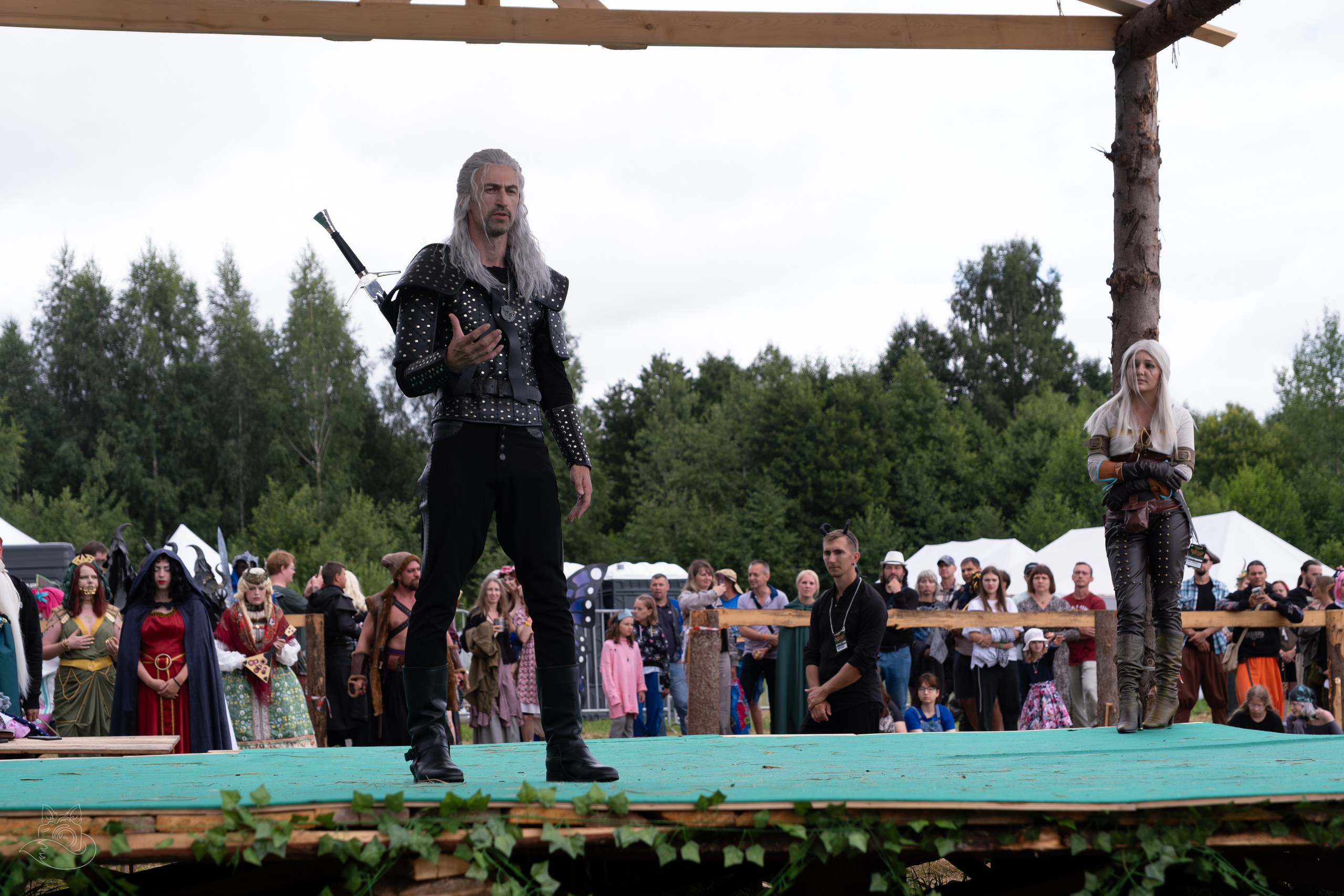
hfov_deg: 32.4
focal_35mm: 62
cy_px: 448
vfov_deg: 21.9
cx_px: 672
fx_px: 2315
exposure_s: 1/1250
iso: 320
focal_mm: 41.4
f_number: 3.6
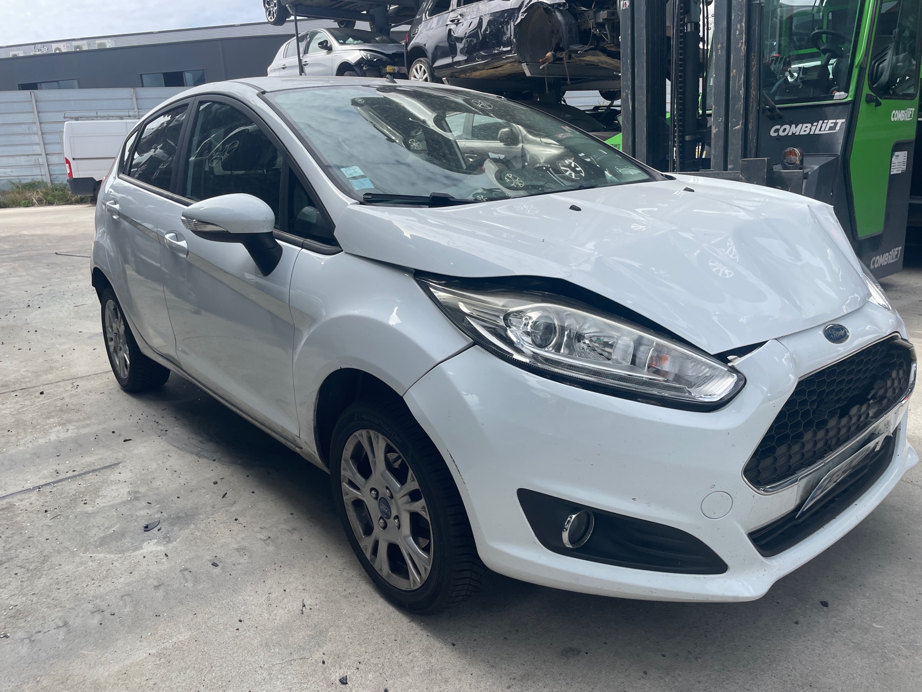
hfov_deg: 67.3
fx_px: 693
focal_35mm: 26
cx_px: 461
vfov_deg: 53.1
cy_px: 346
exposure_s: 1/1949
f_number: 1.6
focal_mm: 4.2
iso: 32
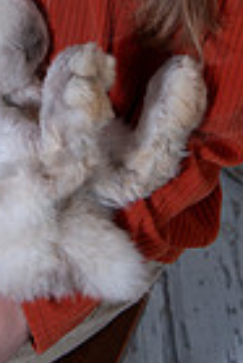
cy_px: -68
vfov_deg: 17.3
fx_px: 1141
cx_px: 20
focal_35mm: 113
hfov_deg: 12.1
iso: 100
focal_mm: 35
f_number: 5.6
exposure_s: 1/125
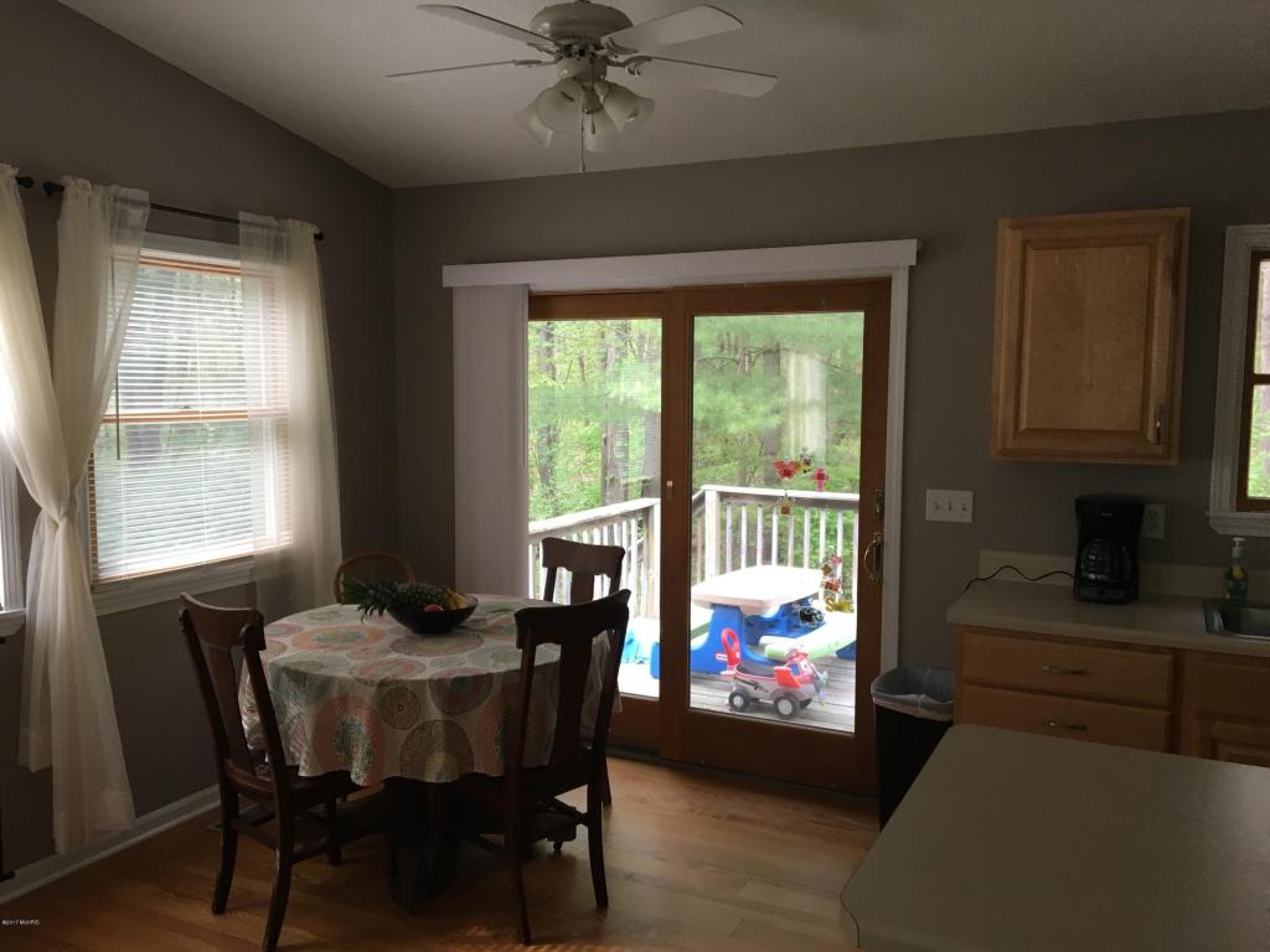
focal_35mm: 29
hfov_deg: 61.7
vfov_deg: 48.2
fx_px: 1064
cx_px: 635
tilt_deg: -5.4
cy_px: 476
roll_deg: -0.5
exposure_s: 1/30
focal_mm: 4.15
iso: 40
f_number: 2.2
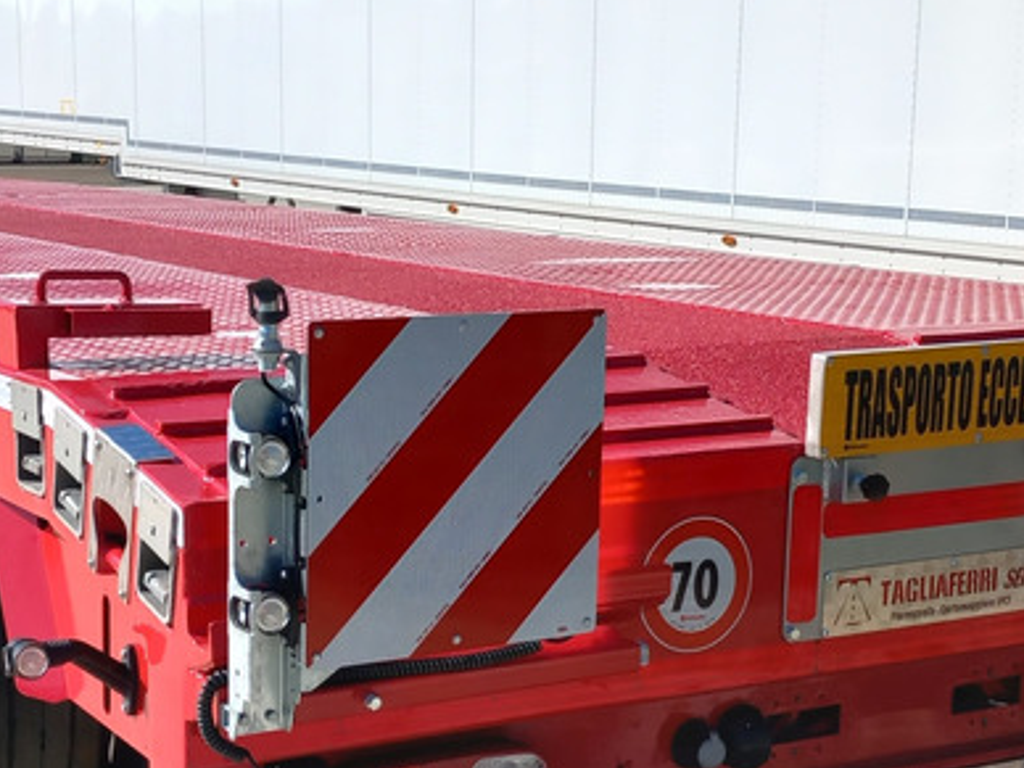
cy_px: 545
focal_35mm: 71
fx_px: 2100
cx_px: 433
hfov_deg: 27.4
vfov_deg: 20.6
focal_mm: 4
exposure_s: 1/741
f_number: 1.8
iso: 20
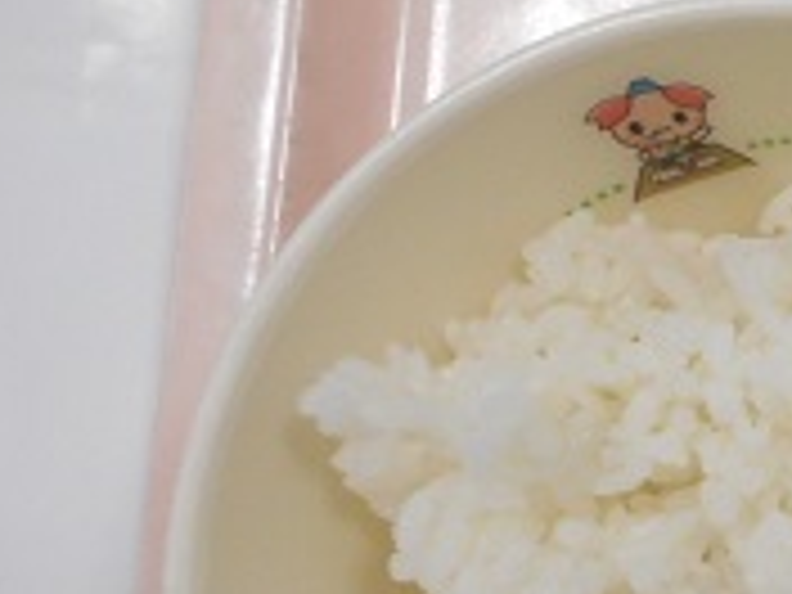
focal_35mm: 88
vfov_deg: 16.8
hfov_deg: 18.2
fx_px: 2013
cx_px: 1375
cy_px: 216
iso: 180
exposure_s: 1/30
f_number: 3.7
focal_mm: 4.5
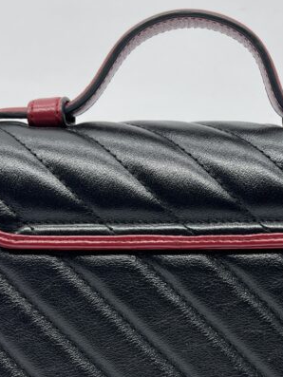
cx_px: 206
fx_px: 730
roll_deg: -1.1
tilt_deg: -10.6
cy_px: 236
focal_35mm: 67
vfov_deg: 28.9
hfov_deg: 21.8
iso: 32
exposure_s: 1/116
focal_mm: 5.7
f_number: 1.5
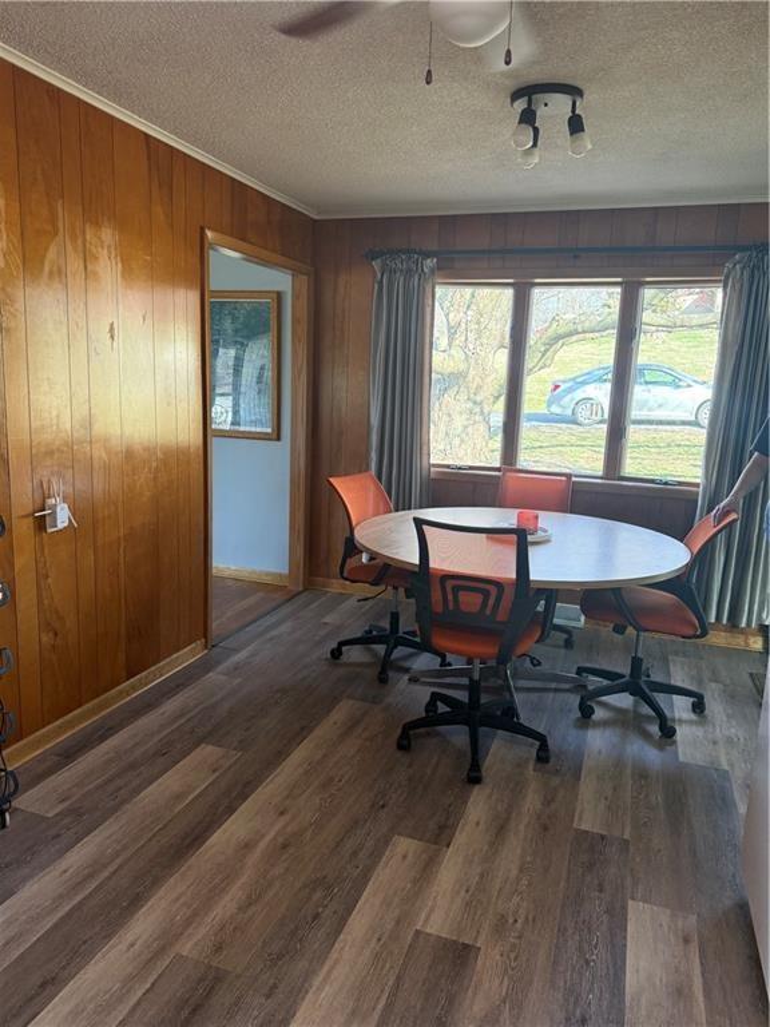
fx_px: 712
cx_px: 385
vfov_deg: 71.6
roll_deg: -2.9
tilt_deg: -9.7
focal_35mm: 24
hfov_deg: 56.8
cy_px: 514
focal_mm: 6.76
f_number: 1.78
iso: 200
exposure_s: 1/133
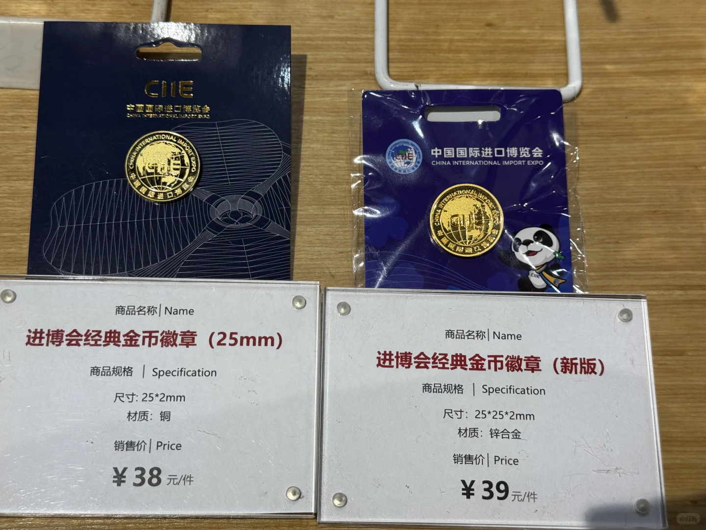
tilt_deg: -64.3
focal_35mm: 48
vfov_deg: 30.3
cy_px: 265
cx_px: 353
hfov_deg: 39.7
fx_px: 979
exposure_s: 1/121
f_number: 1.78
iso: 50
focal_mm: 6.76
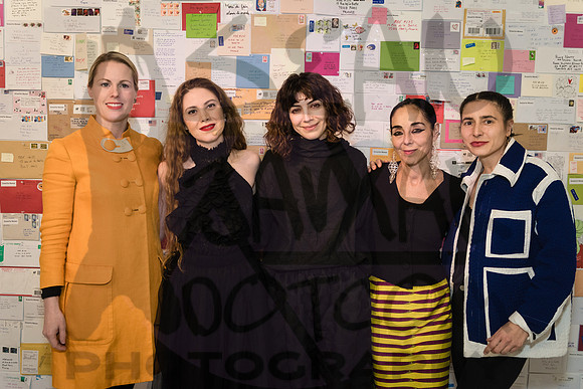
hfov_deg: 50.7
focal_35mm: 38
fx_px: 616
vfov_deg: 35.1
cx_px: 292
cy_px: 194
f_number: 4
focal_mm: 38
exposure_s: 1/200
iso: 1600
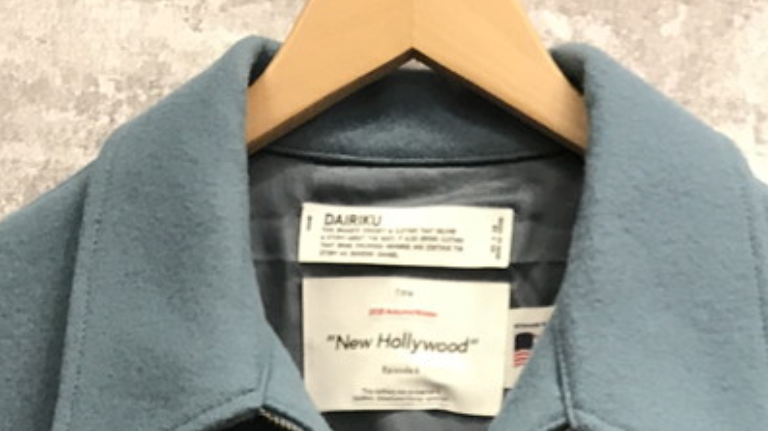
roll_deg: -1.2
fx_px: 1893
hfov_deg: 22.9
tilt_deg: -9.1
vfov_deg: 10.5
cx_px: 407
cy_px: 1146
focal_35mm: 93
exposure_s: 1/20
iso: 40
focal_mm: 3.99
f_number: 1.8
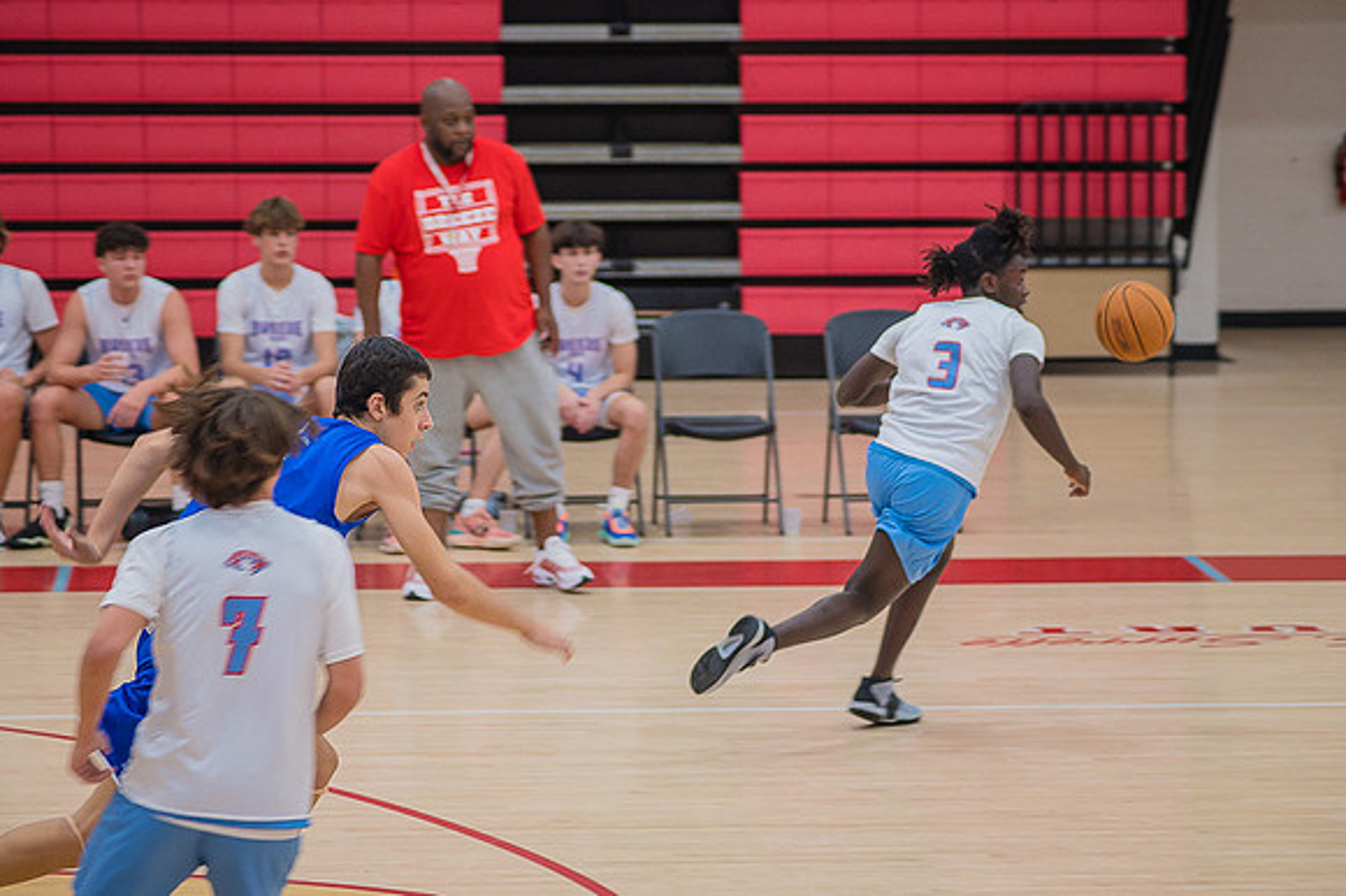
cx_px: 673
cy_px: 448
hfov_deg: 13.9
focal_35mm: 147
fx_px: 5508
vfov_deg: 9.3
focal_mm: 135
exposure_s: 1/250
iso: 1000
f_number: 5
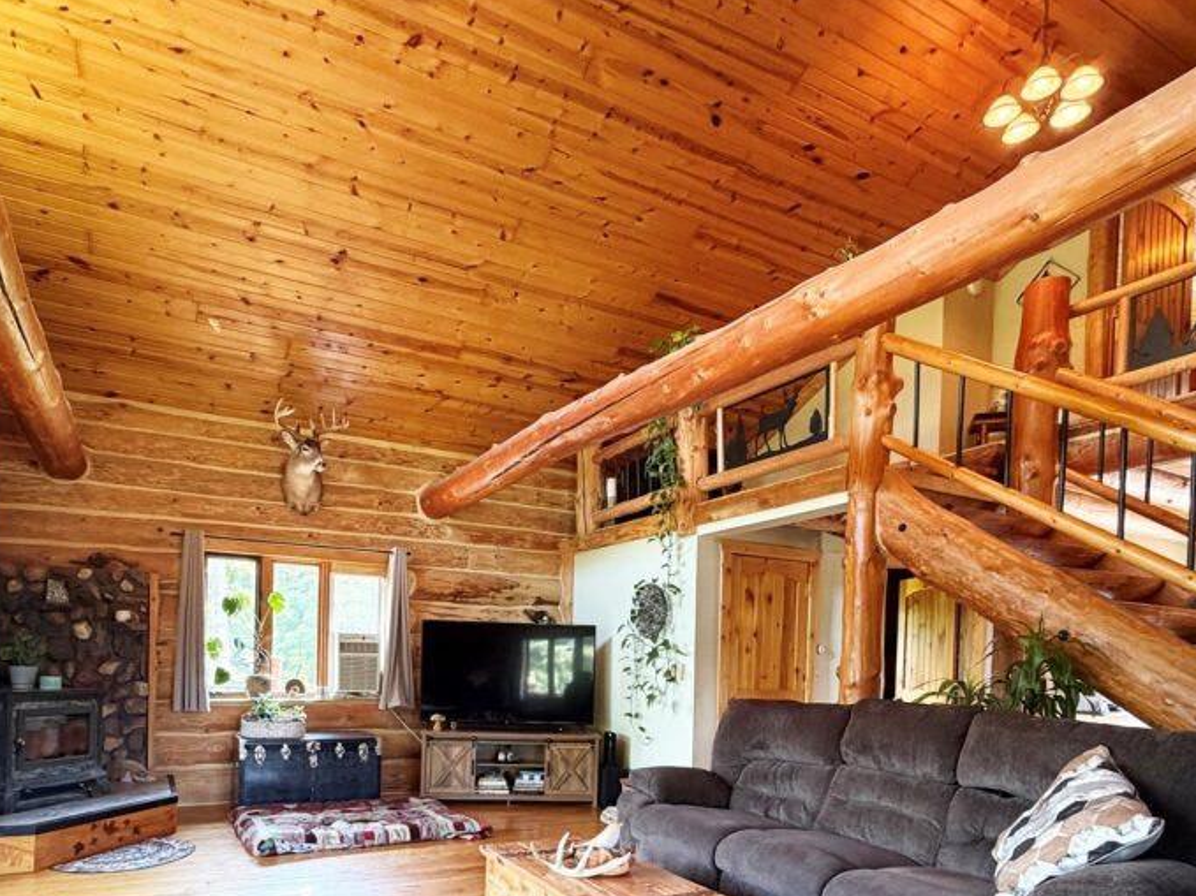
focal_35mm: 22
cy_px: 671
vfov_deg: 58.0
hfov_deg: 76.1
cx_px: 529
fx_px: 760
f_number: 2.2
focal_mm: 2.22
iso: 320
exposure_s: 1/60
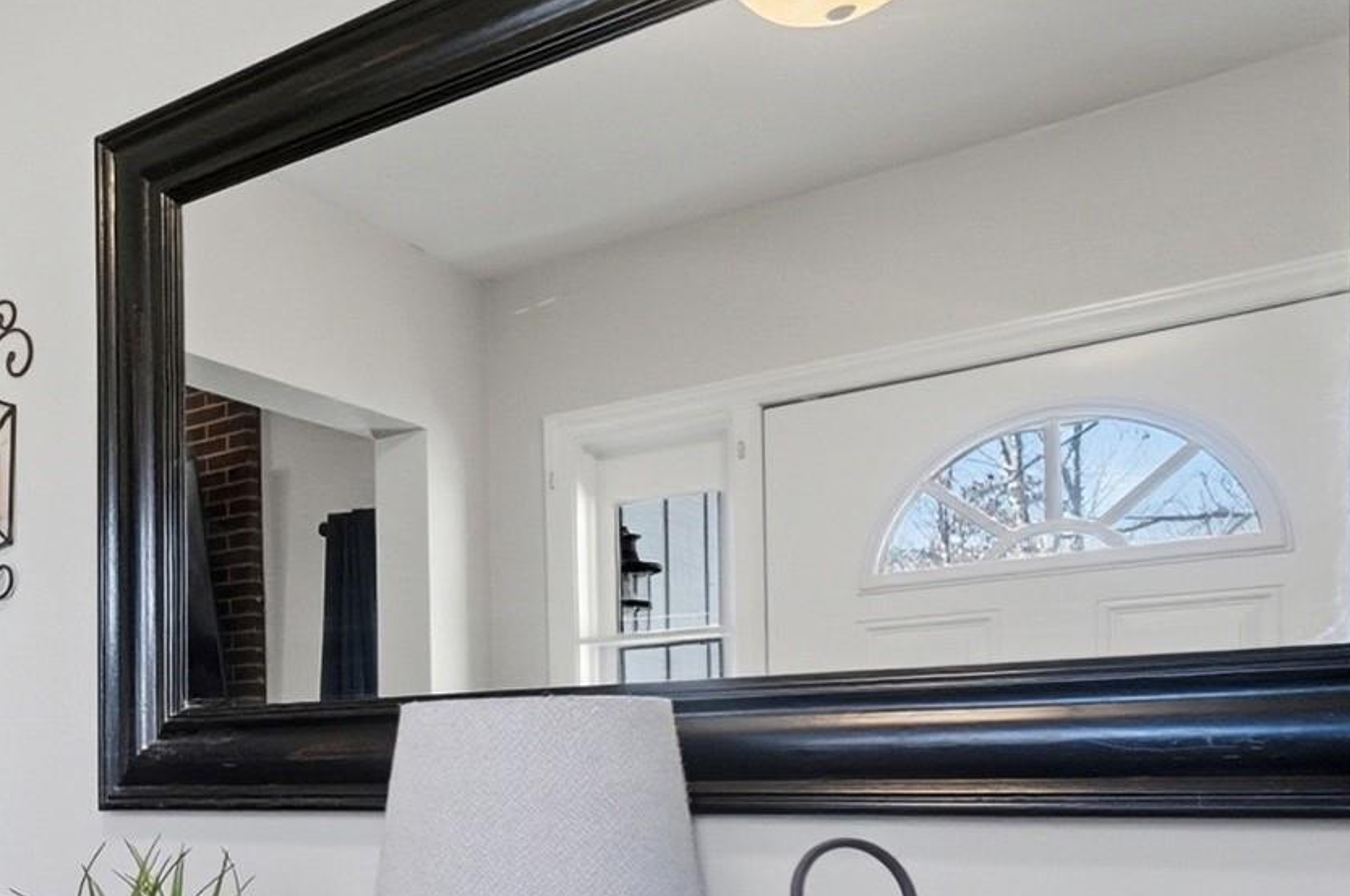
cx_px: -159
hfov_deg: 41.5
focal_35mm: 36
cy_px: 807
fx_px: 1348
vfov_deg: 34.7
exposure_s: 1/125
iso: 100
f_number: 4
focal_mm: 10
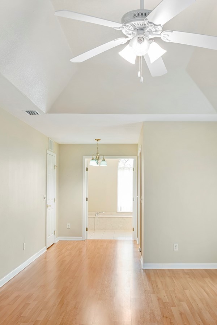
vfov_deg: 51.8
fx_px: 335
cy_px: 182
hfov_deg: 35.8
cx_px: 130
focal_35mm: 37
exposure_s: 1/10
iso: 1600
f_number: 5.6
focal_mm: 10
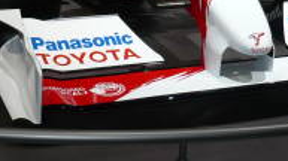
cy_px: -71
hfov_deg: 21.6
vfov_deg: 11.7
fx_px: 755
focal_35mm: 99
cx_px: 134
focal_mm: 5.8
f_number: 2.8
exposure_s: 1/125
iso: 100
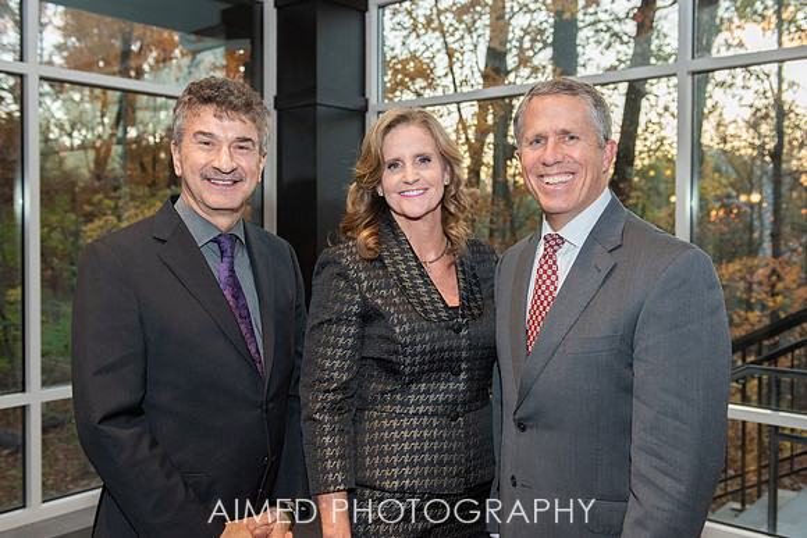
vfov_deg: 37.2
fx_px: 799
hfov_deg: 53.6
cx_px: 418
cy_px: 253
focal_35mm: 36
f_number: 4
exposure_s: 1/250
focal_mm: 32
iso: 1000
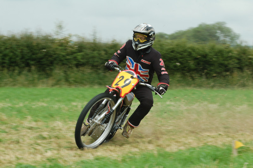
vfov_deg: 8.7
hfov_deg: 13.1
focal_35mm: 158
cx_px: 126
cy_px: 84
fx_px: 1106
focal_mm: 105
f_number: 9.5
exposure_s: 1/250
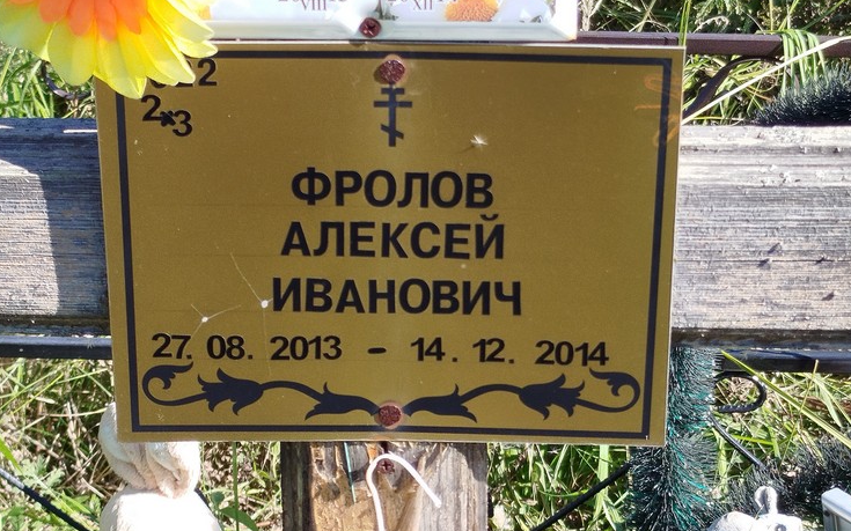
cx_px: 413
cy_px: 261
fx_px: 696
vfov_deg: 41.8
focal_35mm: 30
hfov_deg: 62.9
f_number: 1.7
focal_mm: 5.31
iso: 50
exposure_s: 1/258
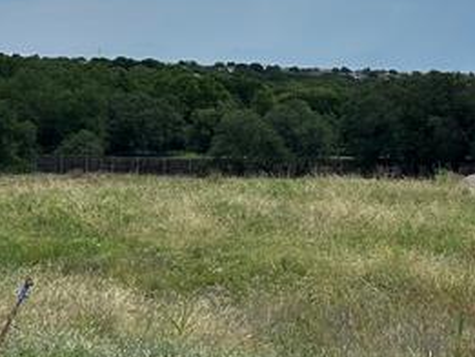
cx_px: 331
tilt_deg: -1.4
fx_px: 1400
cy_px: 100
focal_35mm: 102
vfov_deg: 14.5
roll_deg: -1.9
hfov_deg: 19.2
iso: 50
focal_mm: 5.7
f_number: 1.5
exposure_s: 1/8000
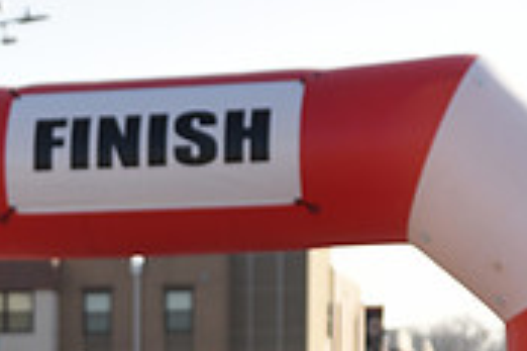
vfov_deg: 7.8
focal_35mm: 173
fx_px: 2532
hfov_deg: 11.8
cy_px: 537
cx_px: 3
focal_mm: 52
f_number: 2.8
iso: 100
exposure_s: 1/1250
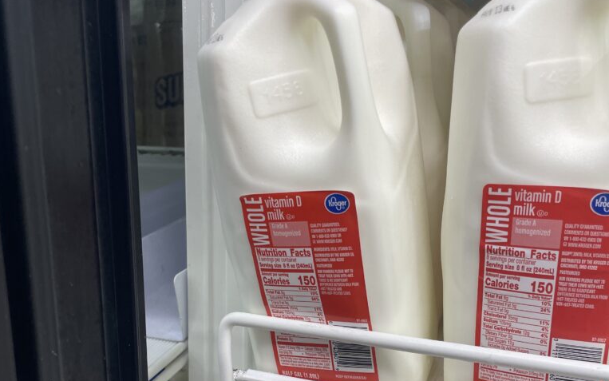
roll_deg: -0.6
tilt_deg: -16.0
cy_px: 314
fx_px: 614
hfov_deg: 52.7
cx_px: 303
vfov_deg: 33.3
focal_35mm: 37
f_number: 1.6
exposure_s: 1/120
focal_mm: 4.2
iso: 100
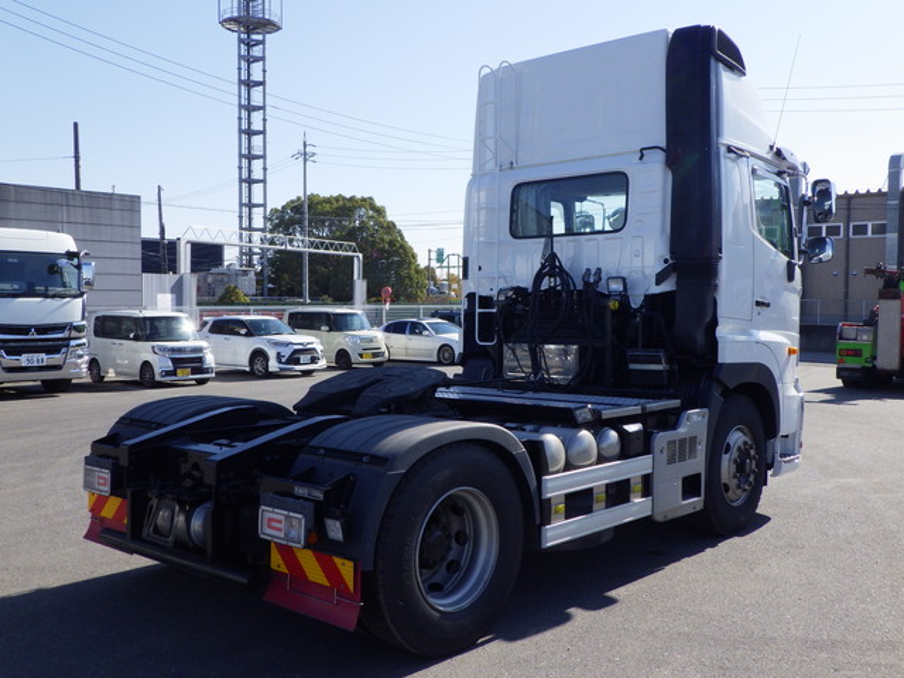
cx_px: 452
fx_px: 888
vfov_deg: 41.8
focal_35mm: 34
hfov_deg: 54.0
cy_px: 339
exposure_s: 1/1000
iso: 250
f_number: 4.6
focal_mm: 6.1
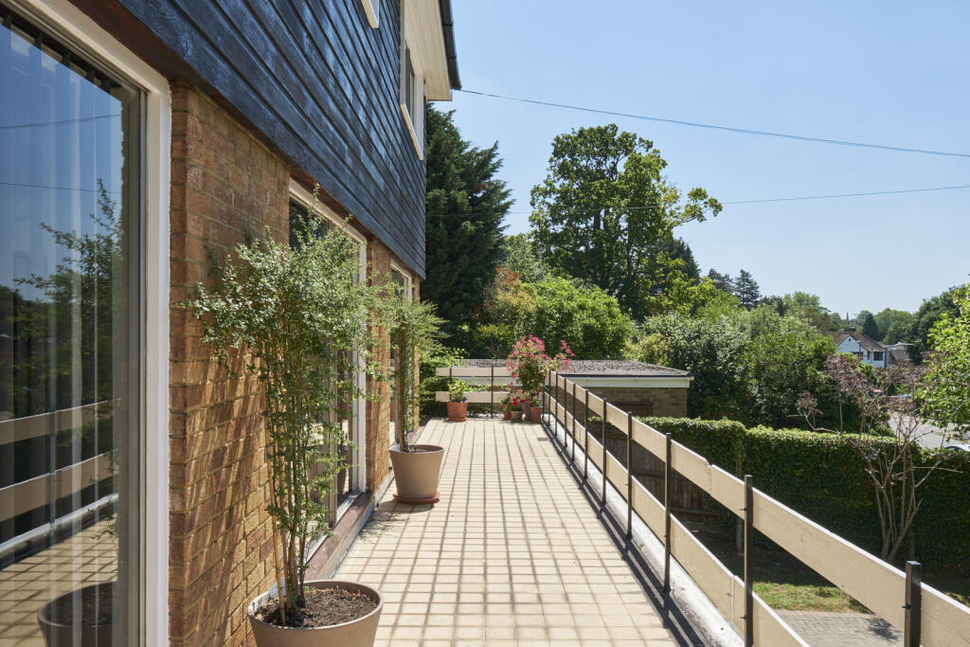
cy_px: 324
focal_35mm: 24
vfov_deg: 53.1
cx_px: 485
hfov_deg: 73.7
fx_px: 647
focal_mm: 16
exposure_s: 1/15
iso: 160
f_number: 11
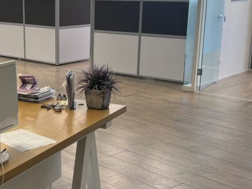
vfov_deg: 22.9
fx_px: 466
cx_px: 71
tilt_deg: -13.9
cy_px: 107
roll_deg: +0.2
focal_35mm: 64
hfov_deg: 29.9
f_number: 1.5
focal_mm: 5.7
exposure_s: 1/100
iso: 40
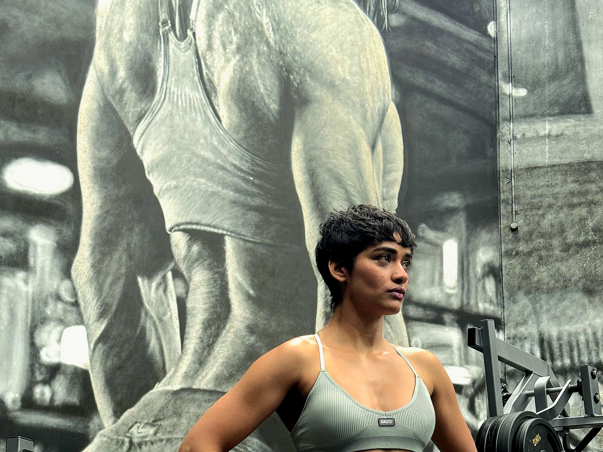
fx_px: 1132
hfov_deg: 29.8
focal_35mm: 65
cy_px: 391
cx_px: 299
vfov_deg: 22.1
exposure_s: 1/50
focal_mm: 6.76
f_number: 1.78
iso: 64
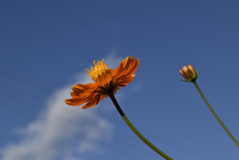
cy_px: 80
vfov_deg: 16.6
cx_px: 120
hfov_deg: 24.6
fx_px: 548
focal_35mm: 82
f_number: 18
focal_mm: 55
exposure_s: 1/800
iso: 800
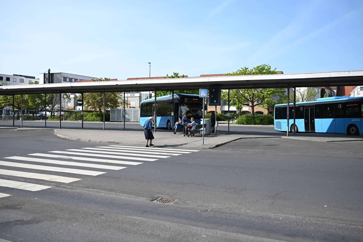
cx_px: 182
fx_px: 353
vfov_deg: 37.9
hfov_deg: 54.4
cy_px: 121
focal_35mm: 35
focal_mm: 35
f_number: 2.5
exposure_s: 1/2000
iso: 100
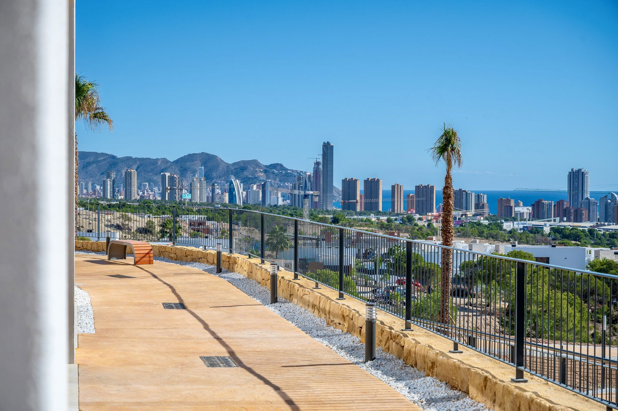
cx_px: 309
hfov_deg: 31.4
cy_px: 206
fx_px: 1098
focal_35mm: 64
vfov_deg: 21.2
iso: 100
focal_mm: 64
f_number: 6.3
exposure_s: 1/640
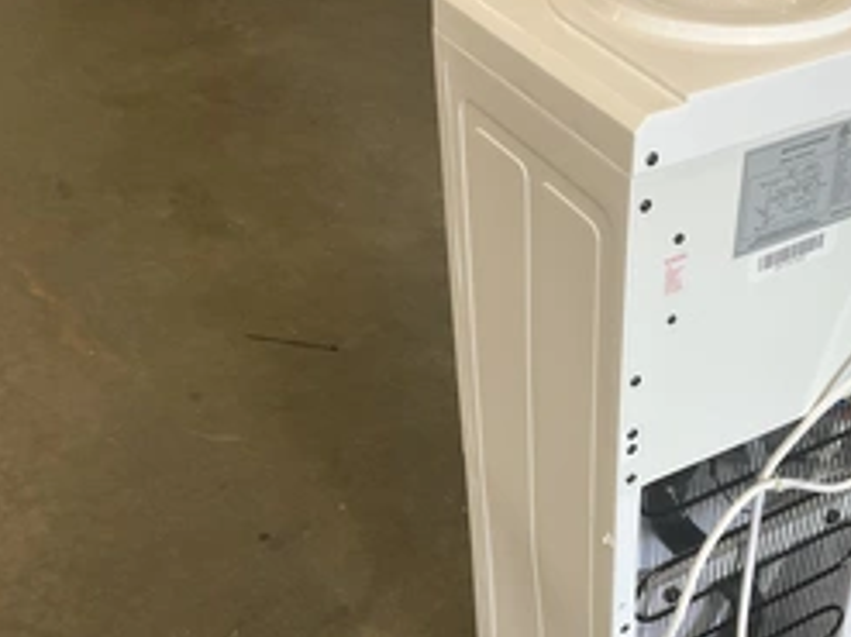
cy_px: 386
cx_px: 596
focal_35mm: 47
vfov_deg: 30.8
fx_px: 1155
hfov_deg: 39.7
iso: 160
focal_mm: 3
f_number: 1.8
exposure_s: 1/60
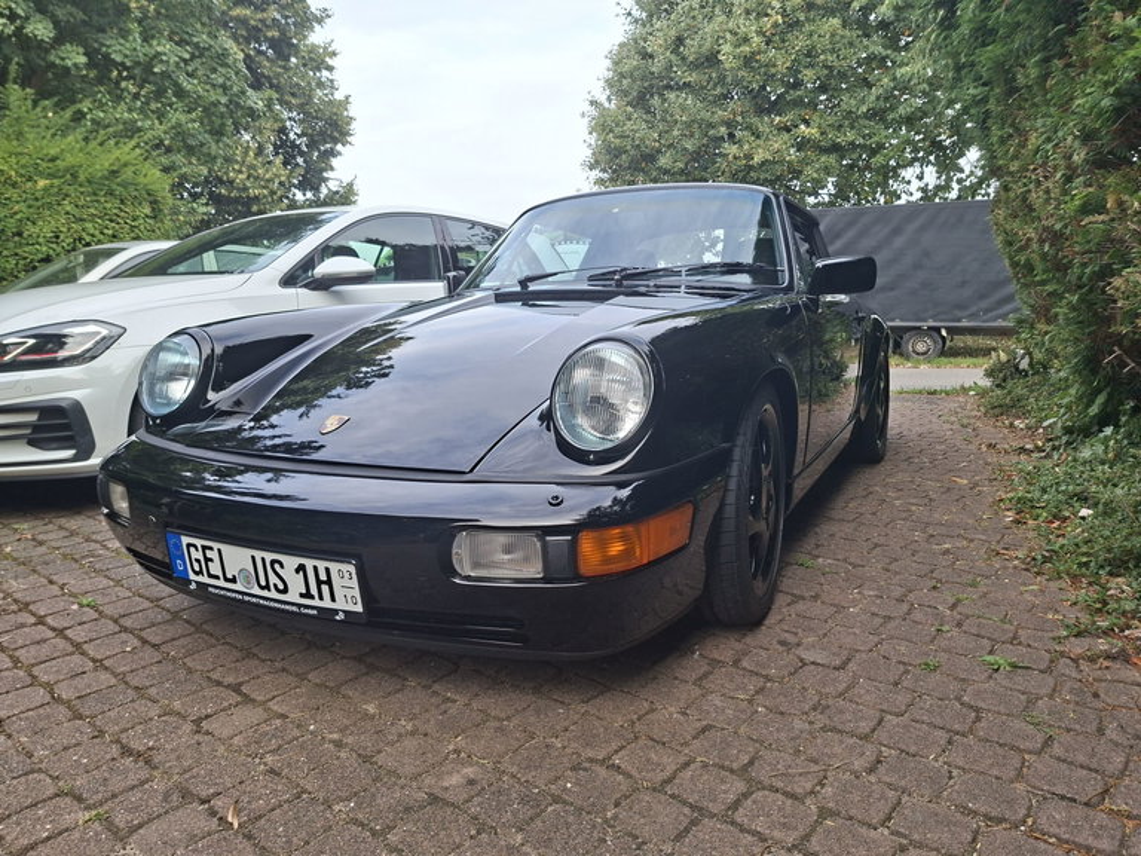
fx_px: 758
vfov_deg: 58.9
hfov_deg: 73.9
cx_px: 570
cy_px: 428
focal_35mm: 23
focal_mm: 5.54
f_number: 1.8
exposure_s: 1/396
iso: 50
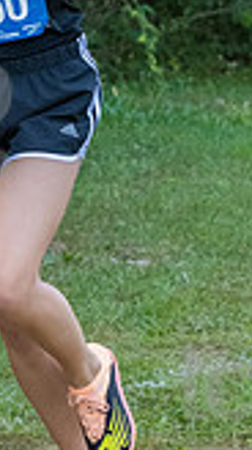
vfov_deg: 7.2
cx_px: -53
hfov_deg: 4.0
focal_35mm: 301
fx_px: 3583
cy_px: 121
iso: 3200
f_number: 5
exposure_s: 1/1600
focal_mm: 70
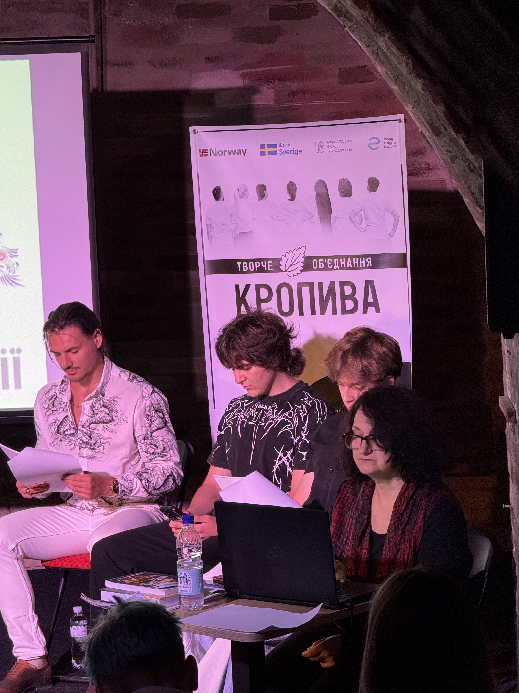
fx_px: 2479
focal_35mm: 124
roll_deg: +3.0
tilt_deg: -5.3
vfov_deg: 15.9
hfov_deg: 12.0
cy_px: 350
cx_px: 251
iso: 320
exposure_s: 1/60
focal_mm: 15.66
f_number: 2.8
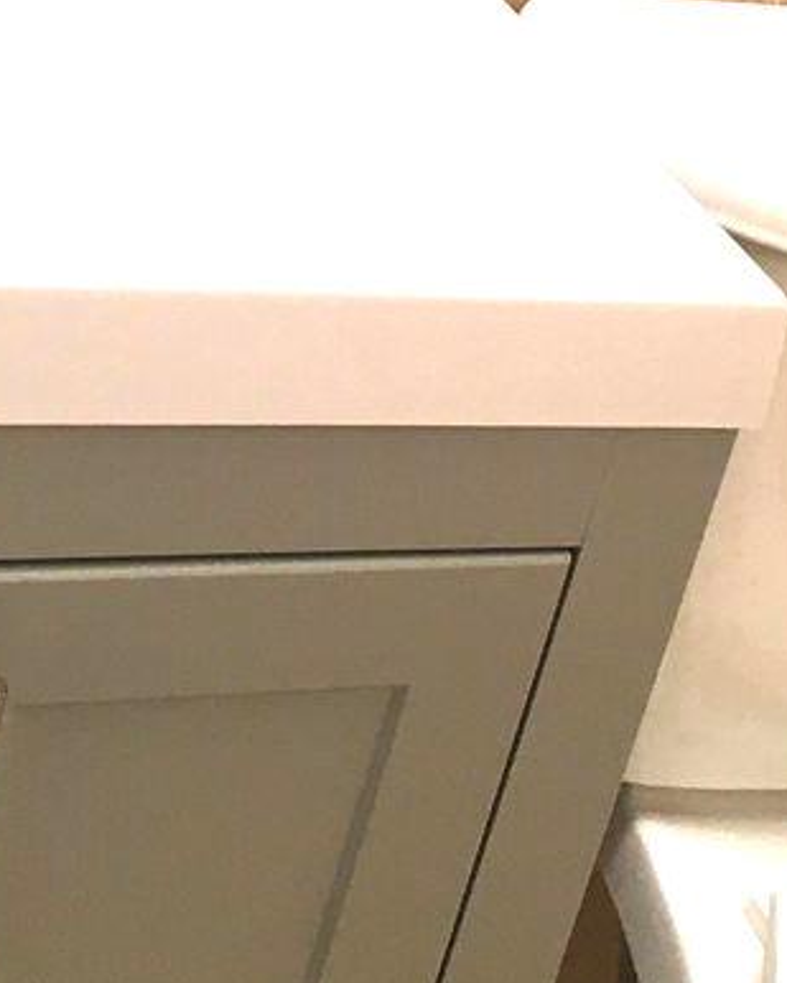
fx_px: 3201
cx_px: 503
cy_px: -51
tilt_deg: -17.8
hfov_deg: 14.0
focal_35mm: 110
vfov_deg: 17.0
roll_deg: -16.6
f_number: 2.2
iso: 32
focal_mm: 4.15
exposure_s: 1/30
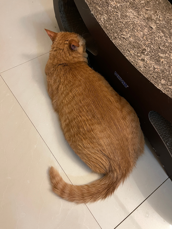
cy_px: 114
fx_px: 166
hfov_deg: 54.9
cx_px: 86
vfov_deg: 69.4
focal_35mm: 25
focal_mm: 5.1
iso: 500
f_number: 1.6
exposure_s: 1/33
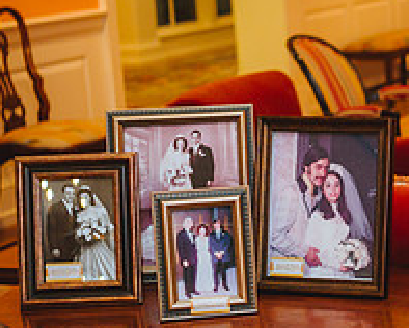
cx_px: 550
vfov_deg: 13.3
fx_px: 1406
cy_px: 193
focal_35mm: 116
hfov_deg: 15.6
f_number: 2.8
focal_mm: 42
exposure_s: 1/100
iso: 2000
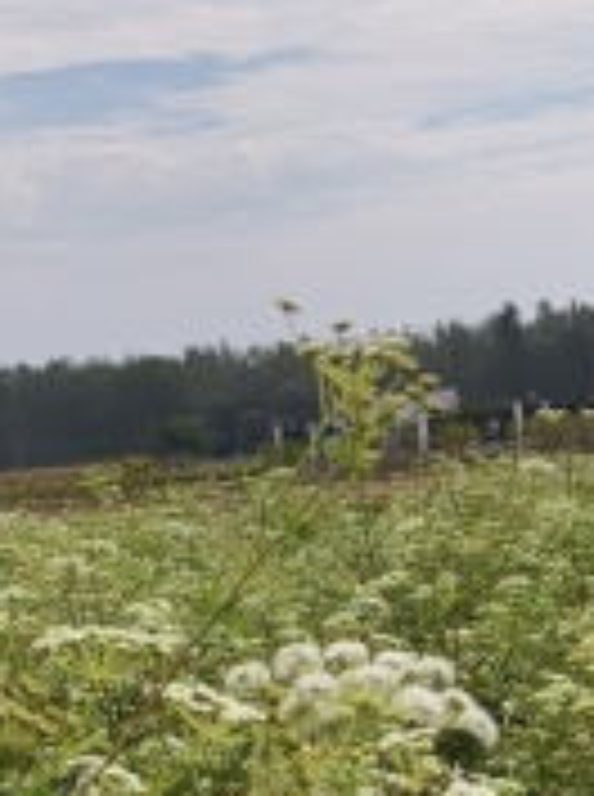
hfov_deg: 10.1
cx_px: 1040
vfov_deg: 14.2
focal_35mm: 139
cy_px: 380
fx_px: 3192
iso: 100
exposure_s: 1/10526
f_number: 1.57
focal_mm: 5.6
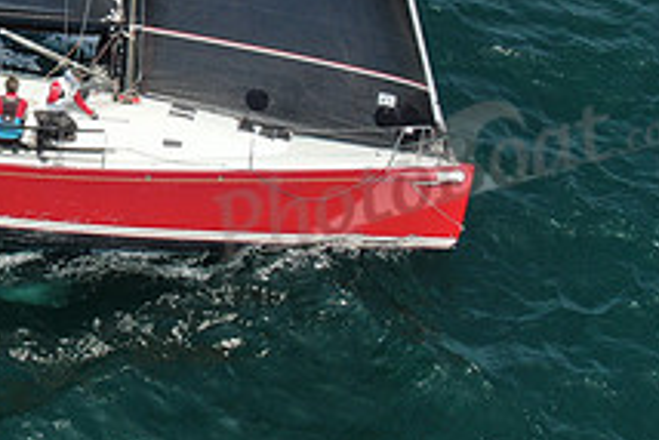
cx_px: 37
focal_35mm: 135
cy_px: 42
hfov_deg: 15.0
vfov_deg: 10.1
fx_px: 2473
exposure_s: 1/640
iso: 100
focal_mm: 8.6
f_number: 3.8
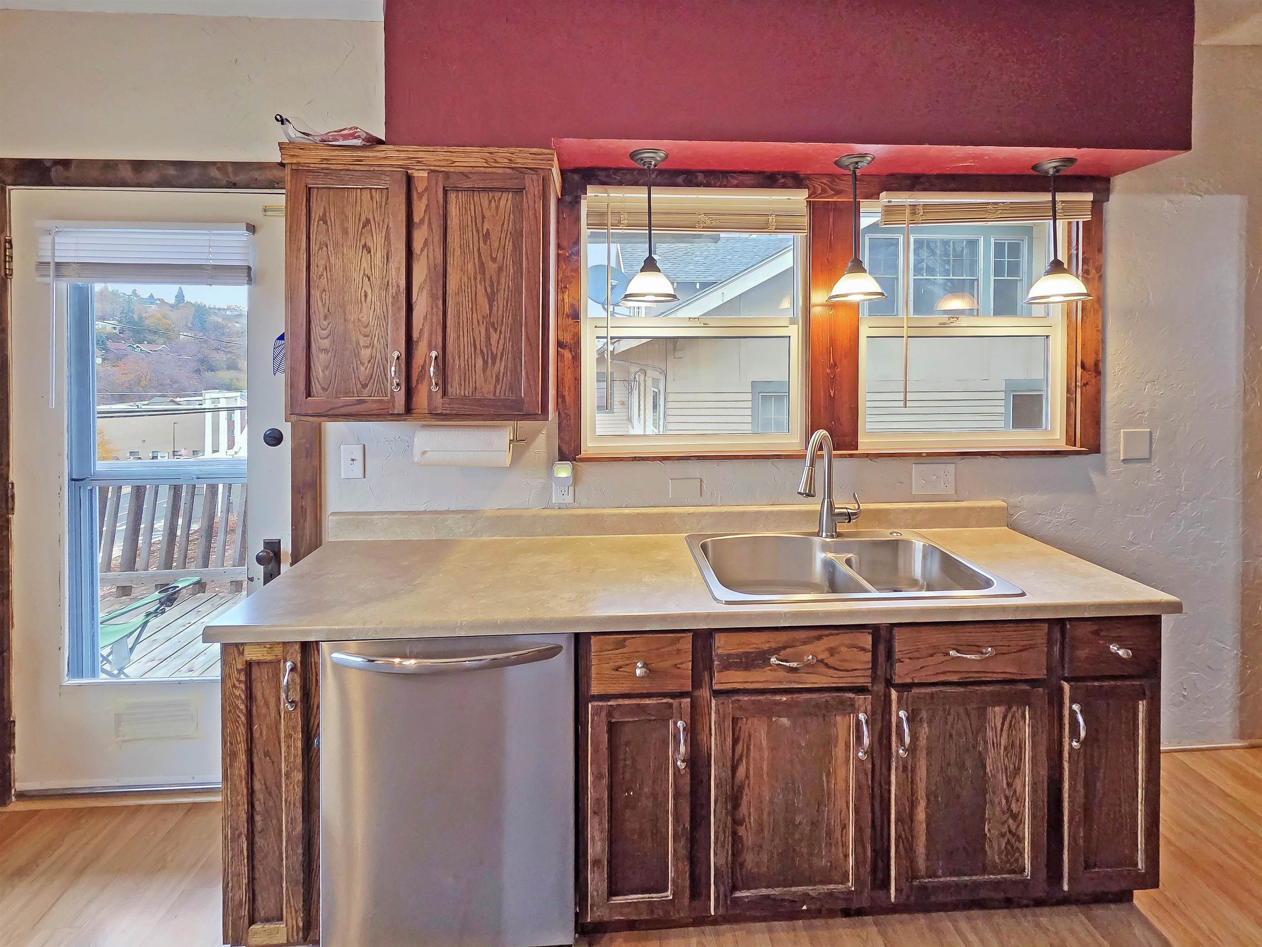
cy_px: 474
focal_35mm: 13
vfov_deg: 89.9
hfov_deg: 106.2
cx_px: 631
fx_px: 474
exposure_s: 1/60
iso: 200
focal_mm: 2.2
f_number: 2.2
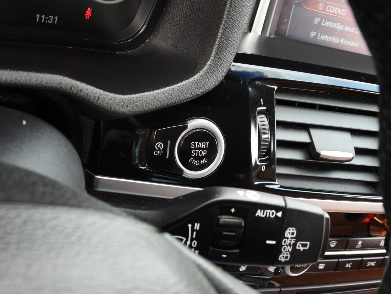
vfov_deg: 29.1
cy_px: 147
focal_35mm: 50
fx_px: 565
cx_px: 196
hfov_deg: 38.2
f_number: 3.2
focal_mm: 9
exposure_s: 1/40
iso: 100
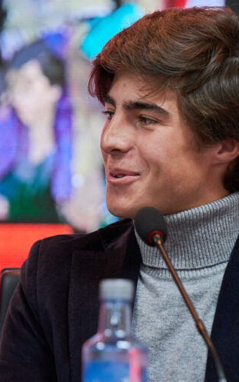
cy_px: 191
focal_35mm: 403
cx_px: 171
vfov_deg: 5.2
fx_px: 4201
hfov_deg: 3.3
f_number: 2.8
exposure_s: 1/320
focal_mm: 175
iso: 1250
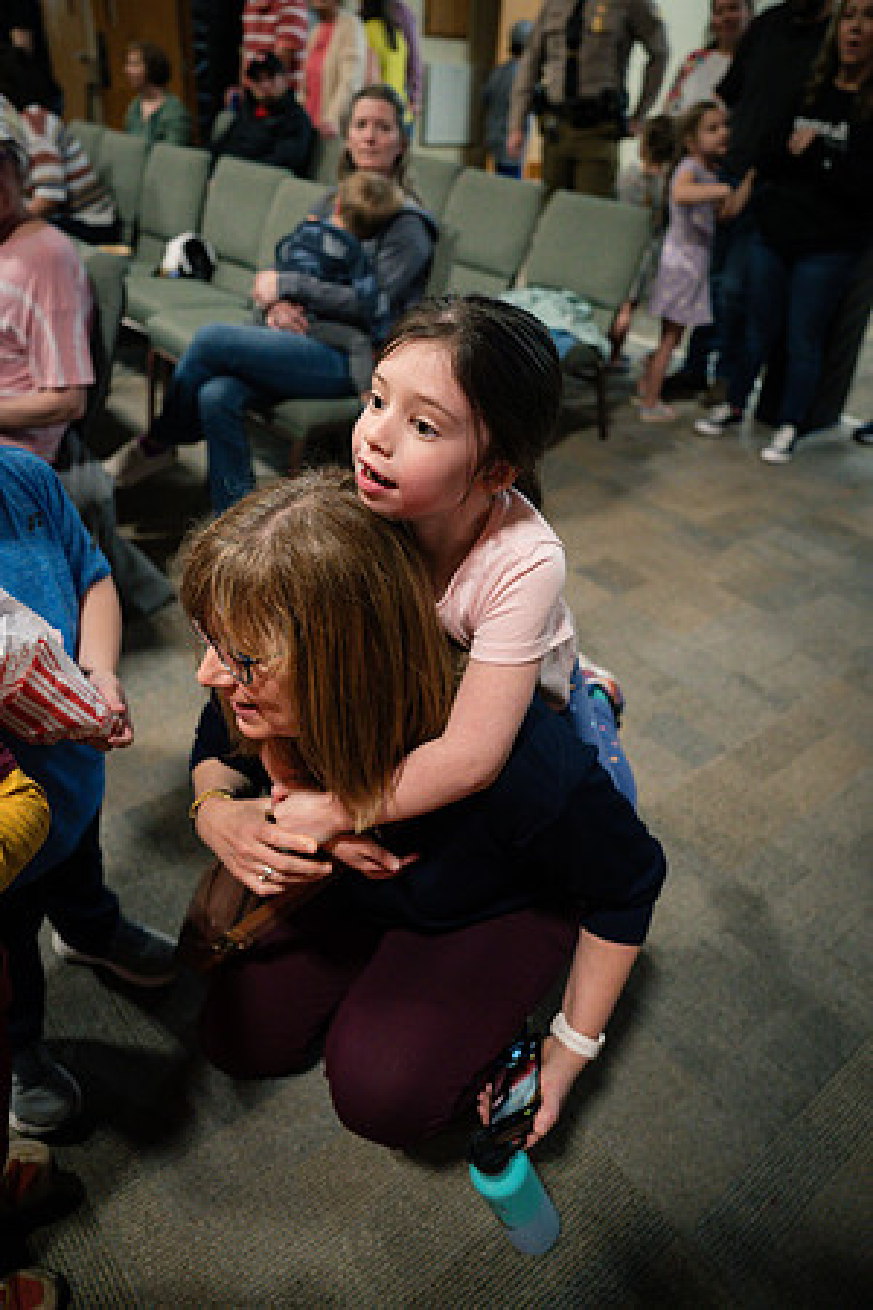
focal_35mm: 24
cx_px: 436
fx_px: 873
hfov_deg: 53.1
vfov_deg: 73.7
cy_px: 655
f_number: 2.8
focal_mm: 24
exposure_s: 1/320
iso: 2500
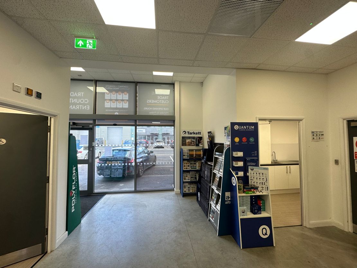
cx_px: 178
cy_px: 134
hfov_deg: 102.1
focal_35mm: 14
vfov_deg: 85.7
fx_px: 144
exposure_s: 1/100
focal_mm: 2.22
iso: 80
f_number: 2.2
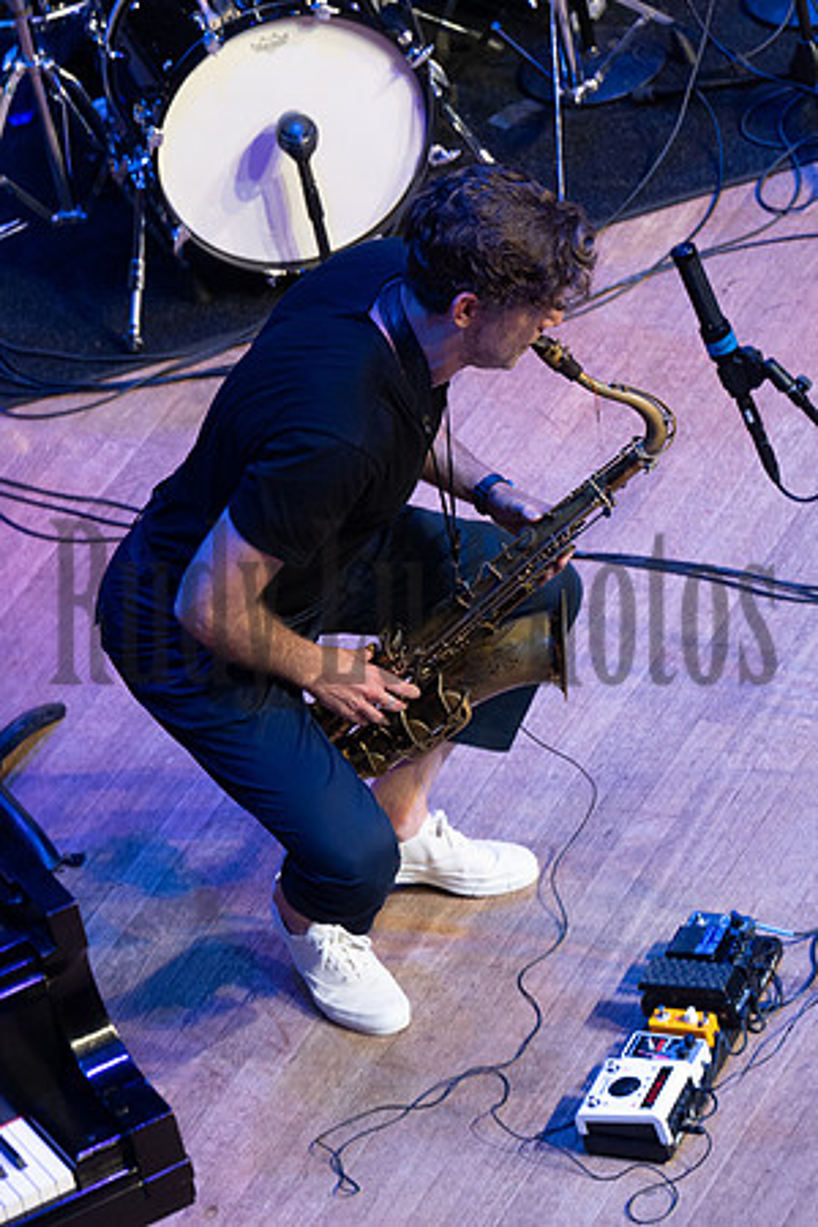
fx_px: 6816
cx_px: 409
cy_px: 614
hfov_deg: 6.9
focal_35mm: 200
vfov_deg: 10.3
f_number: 8
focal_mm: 200
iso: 3200
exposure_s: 1/125
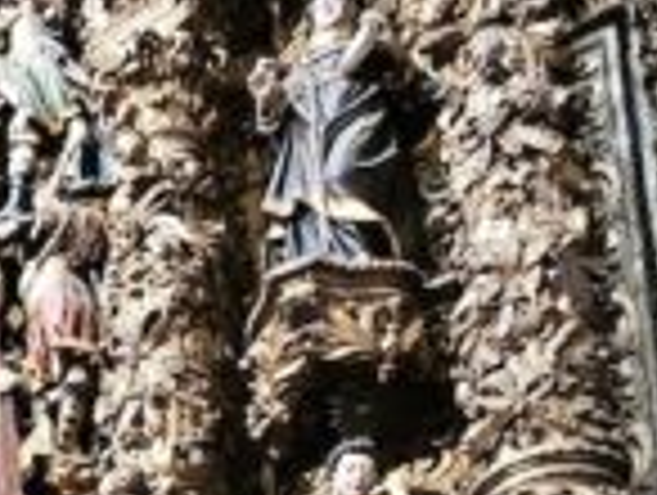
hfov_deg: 25.9
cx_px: -9
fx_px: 1350
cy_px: 837
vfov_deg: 17.6
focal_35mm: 71
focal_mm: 2.2
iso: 800
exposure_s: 1/25
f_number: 2.2
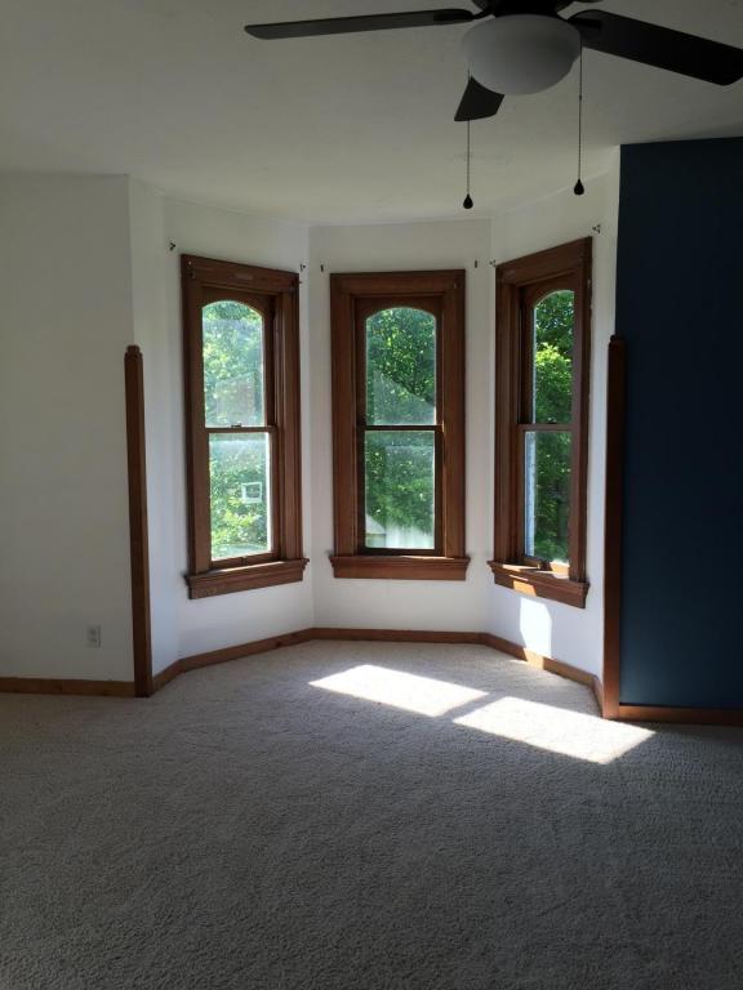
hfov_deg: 48.2
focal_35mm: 29
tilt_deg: -5.2
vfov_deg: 61.7
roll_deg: -0.1
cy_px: 495
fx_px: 830
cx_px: 372
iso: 32
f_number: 2.2
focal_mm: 4.15
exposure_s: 1/162
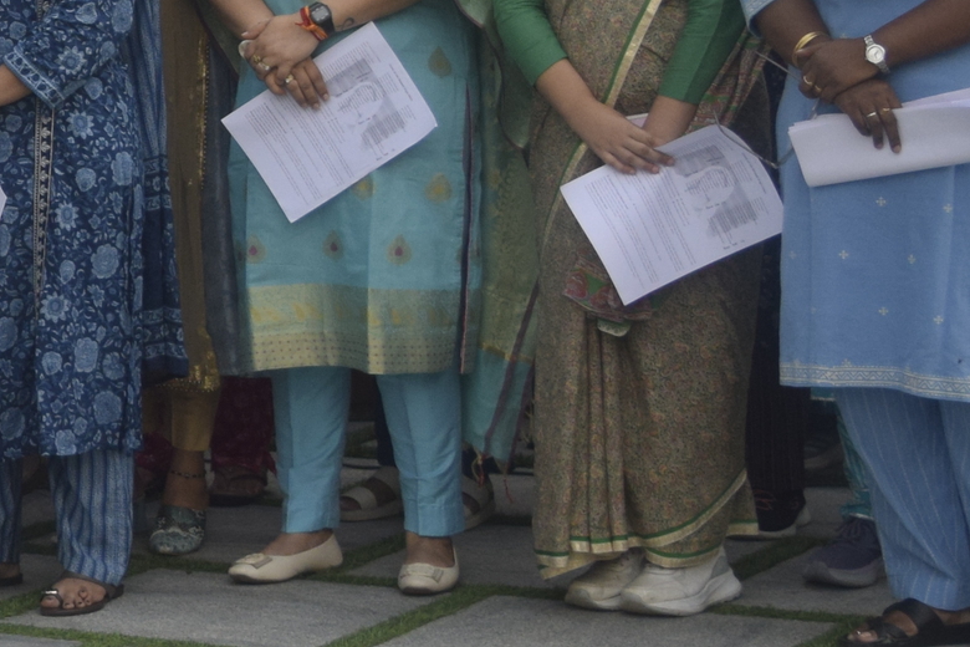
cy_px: 45
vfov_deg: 10.7
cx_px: -714
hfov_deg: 14.4
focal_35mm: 127
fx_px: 3422
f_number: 4
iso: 500
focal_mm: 22
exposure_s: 1/1000
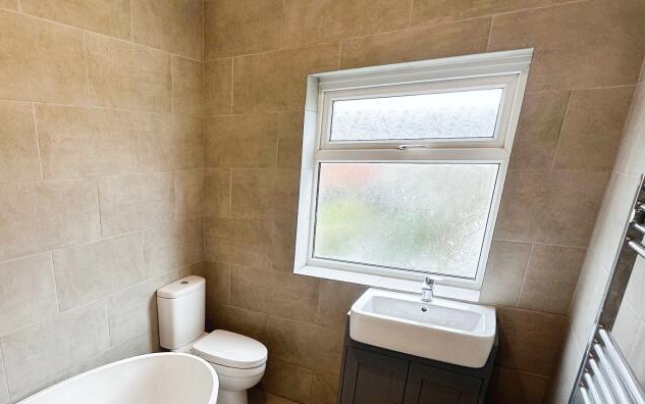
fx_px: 422
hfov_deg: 71.2
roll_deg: +1.4
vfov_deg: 49.5
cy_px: 293
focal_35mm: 24
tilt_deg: -19.1
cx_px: 185
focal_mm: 2.22
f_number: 2.2
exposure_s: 1/100
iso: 100
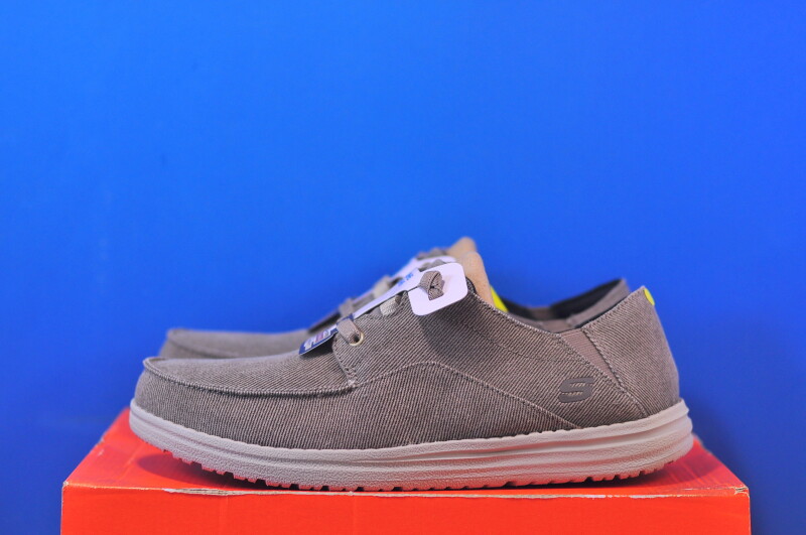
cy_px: 268
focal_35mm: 75
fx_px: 1677
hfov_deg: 27.0
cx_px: 403
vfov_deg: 18.1
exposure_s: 1/320
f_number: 2.5
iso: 250
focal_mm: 50
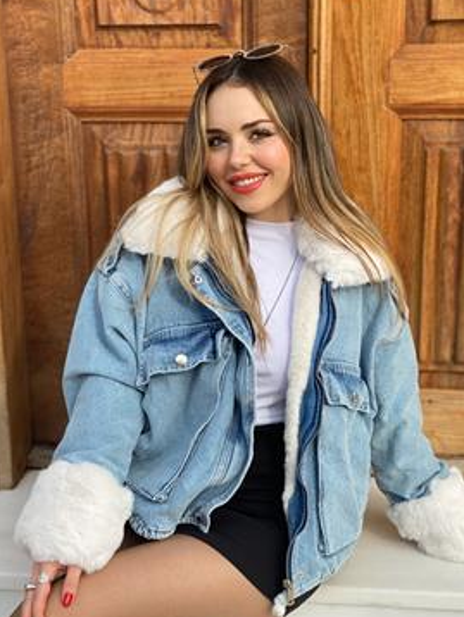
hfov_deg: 24.4
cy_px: 309
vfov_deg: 32.2
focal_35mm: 60
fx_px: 1071
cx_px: 252
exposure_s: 1/716
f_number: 2
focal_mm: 6
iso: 20
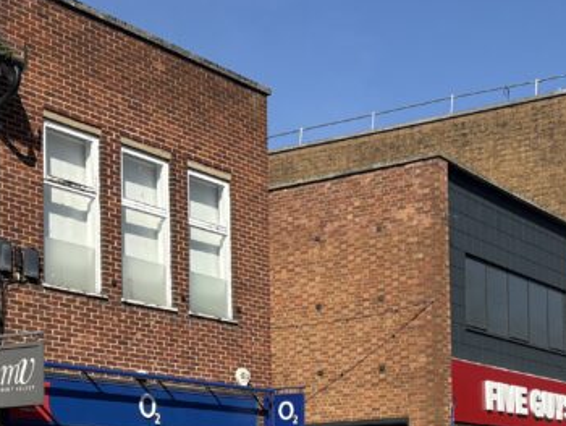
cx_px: 380
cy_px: 434
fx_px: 1244
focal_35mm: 76
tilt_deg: +2.9
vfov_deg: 18.8
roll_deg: +1.9
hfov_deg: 25.5
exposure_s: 1/4065
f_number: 1.6
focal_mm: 5.96
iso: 50
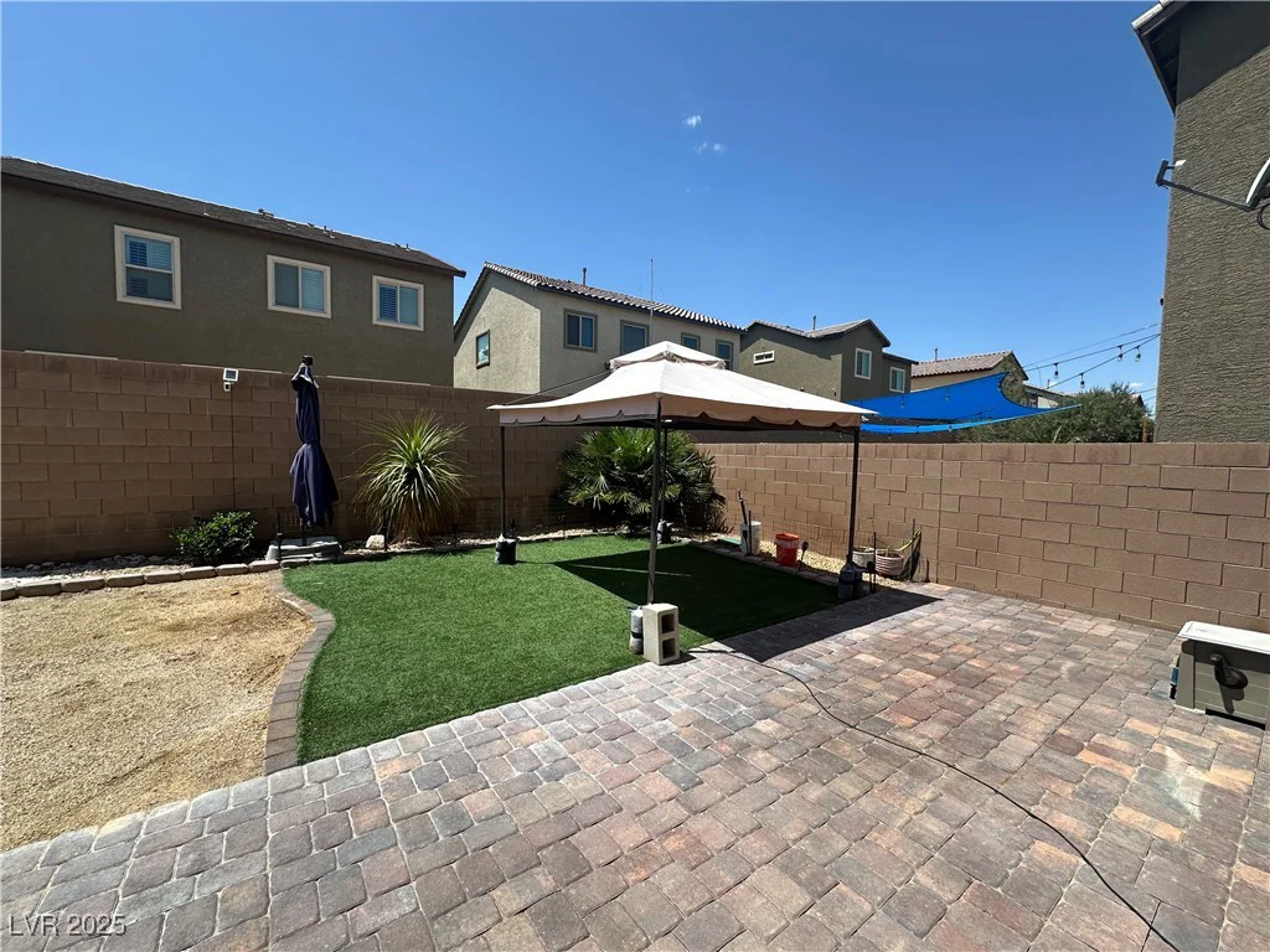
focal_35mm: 14
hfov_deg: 102.1
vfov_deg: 85.7
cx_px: 635
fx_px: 514
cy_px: 476
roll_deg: -1.4
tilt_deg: -2.6
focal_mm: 2.22
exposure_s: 1/1642
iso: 50
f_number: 2.2
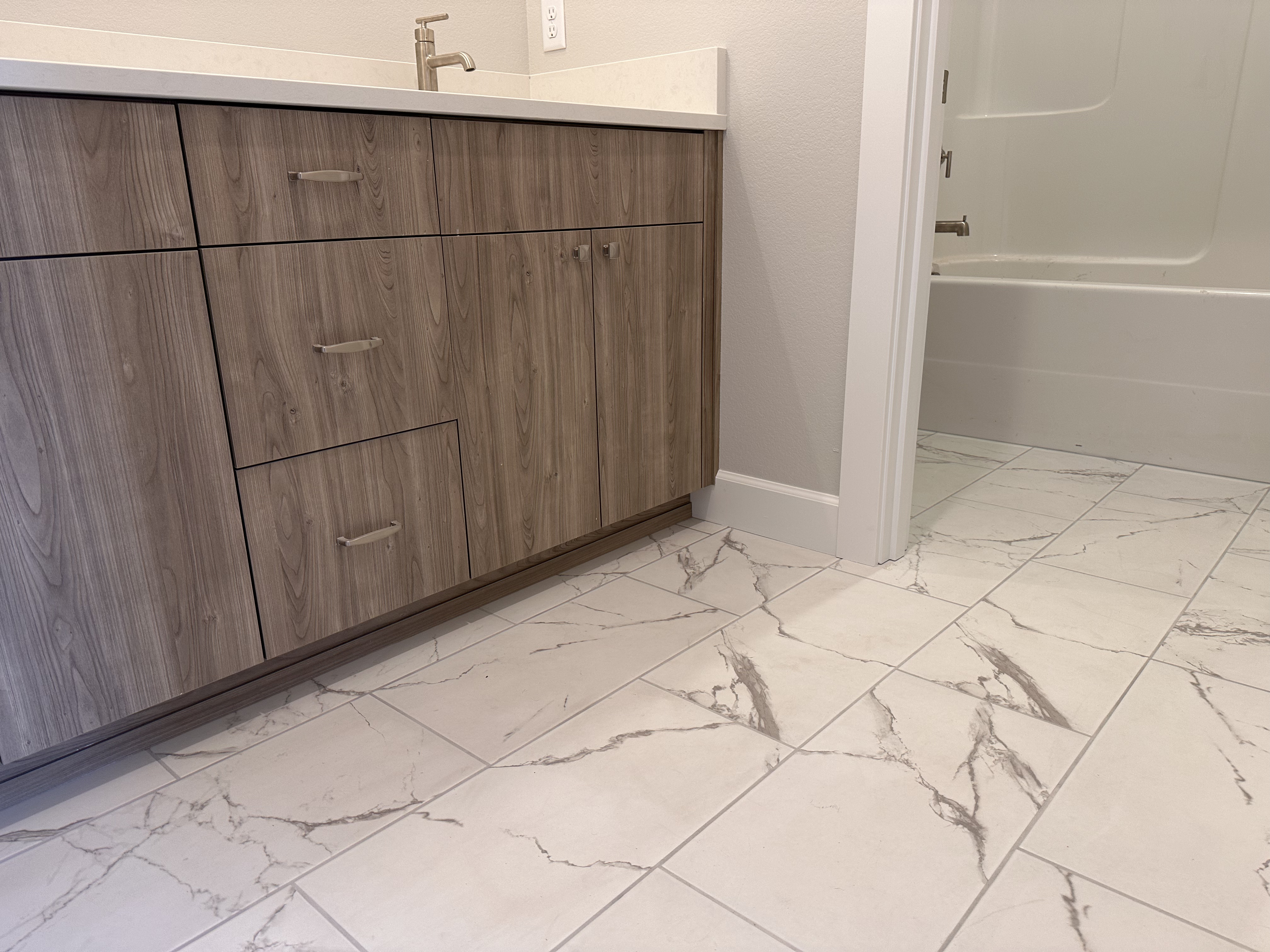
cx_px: 635
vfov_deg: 56.8
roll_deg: +1.2
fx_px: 881
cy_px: 476
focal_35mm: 24
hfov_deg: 71.6
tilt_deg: -17.6
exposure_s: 1/60
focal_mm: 6.86
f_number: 1.78
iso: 125
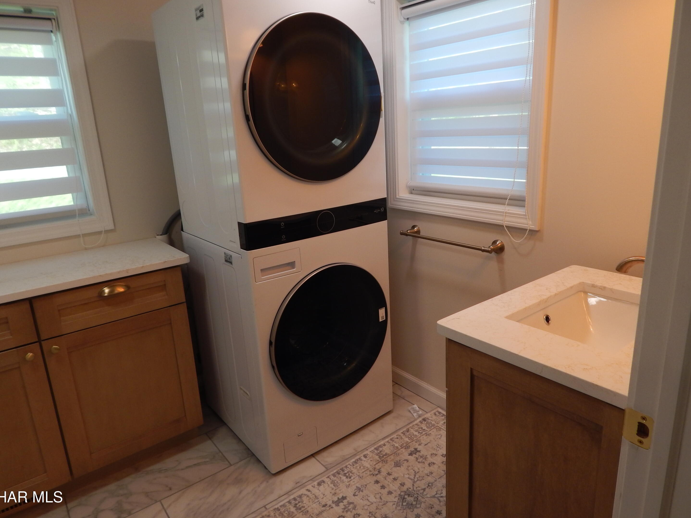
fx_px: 479
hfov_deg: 71.6
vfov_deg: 56.8
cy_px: 252
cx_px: 345
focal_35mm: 24
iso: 125
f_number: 3
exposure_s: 1/60
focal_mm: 4
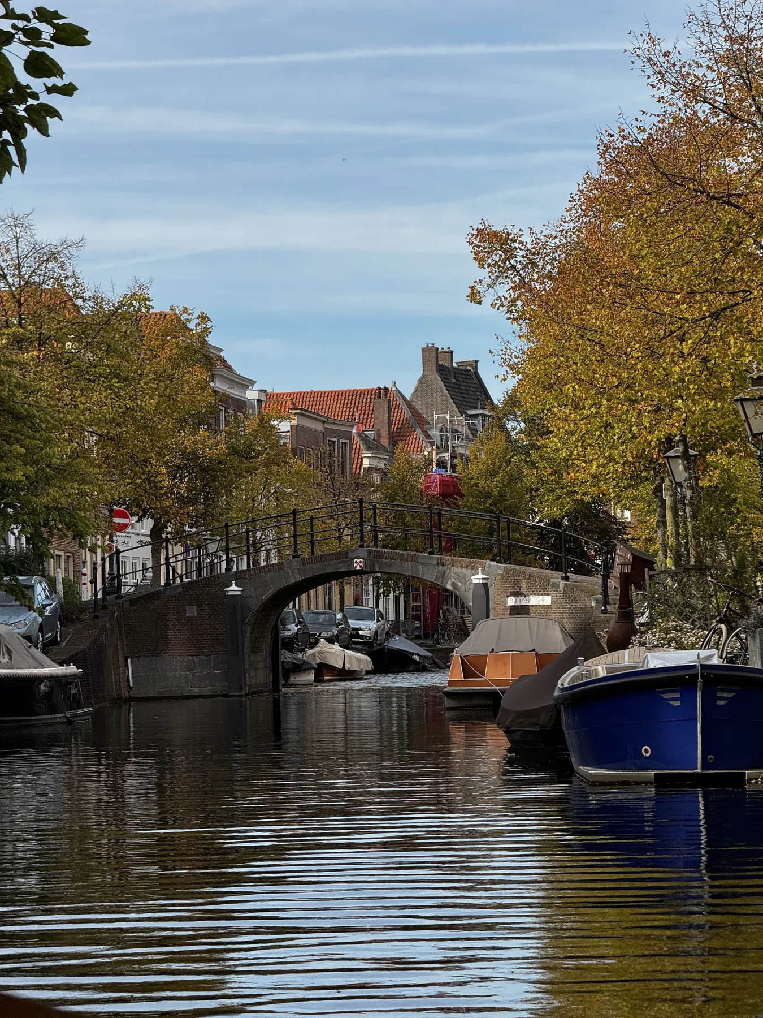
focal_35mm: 120
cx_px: 382
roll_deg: +2.0
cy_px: 509
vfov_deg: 16.4
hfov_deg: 12.3
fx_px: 3527
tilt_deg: +2.6
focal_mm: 15.66
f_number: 2.8
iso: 50
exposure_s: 1/1080
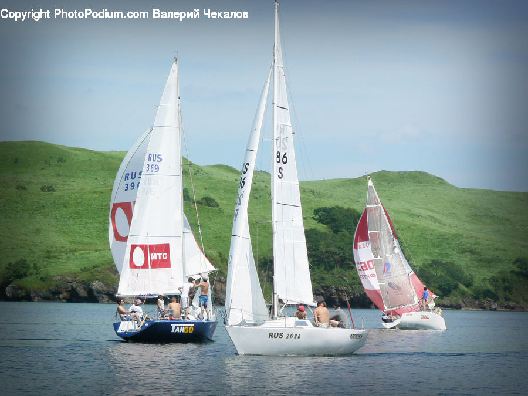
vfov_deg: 9.1
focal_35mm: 164
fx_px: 2502
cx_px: 264
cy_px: 198
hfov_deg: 12.0
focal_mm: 27.4
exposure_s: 1/640
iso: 80
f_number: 8
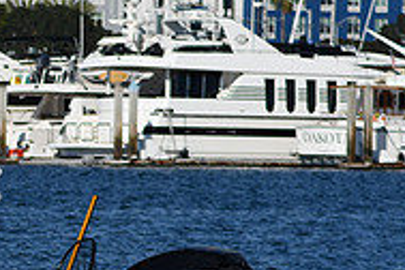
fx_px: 6974
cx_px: -204
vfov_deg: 2.2
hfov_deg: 3.3
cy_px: 175
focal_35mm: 620
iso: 200
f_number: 7.1
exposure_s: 1/1600
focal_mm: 135
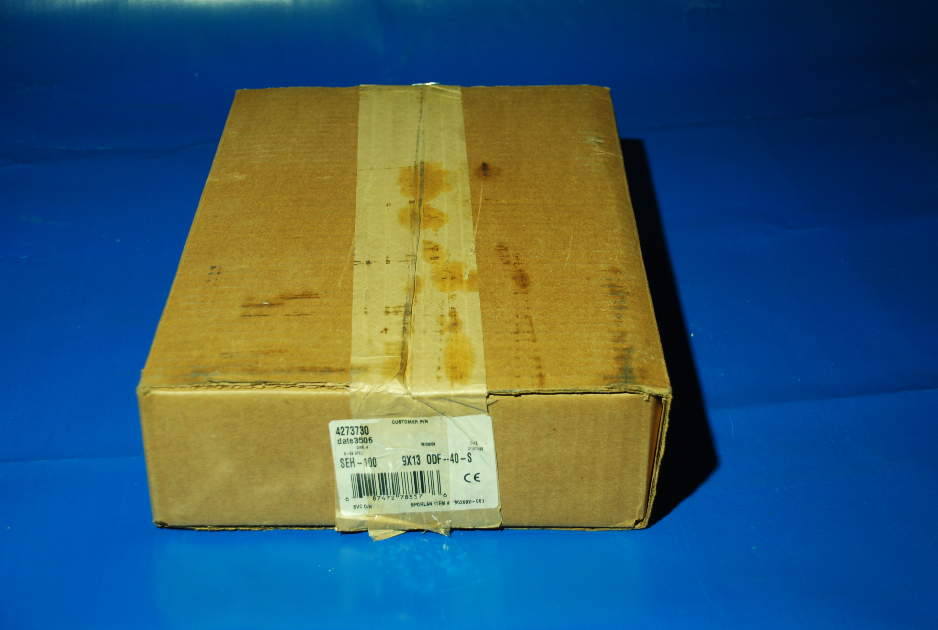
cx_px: 469
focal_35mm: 57
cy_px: 315
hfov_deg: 35.0
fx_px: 1488
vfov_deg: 23.9
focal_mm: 38
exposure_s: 1/30
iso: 200
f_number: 4.5
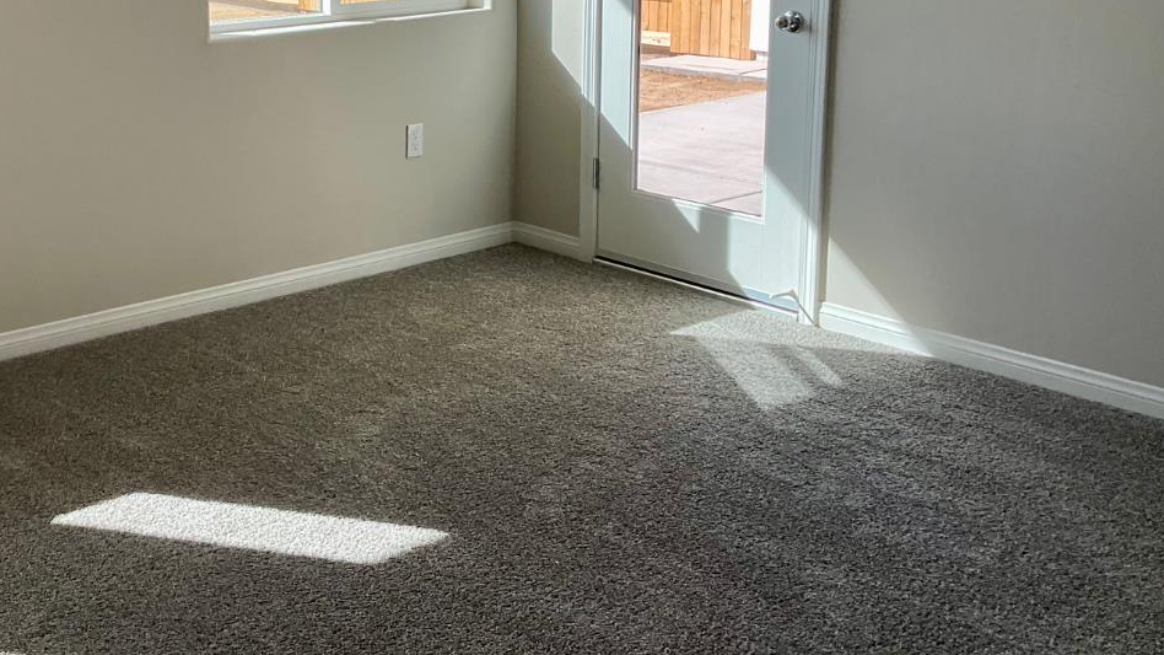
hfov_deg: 40.4
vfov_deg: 23.6
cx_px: 314
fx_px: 1543
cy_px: 128
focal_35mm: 50
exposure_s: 1/259
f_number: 1.8
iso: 16
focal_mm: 3
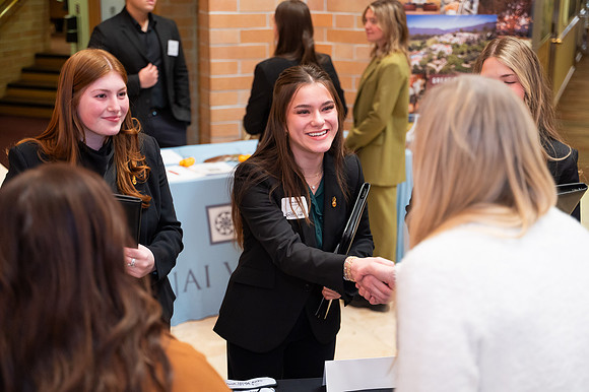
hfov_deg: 36.3
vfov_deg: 24.6
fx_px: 899
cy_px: 196
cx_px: 294
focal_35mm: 55
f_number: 2.8
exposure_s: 1/400
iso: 2500
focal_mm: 55
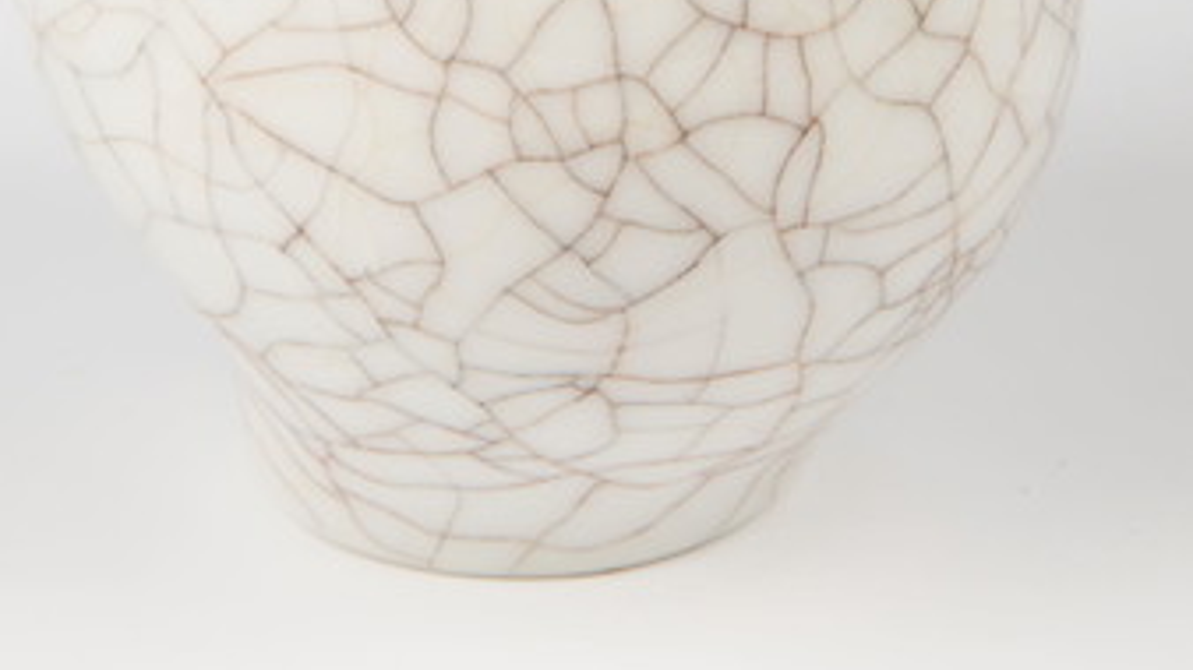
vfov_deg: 4.8
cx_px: 536
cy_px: -309
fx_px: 7907
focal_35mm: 250
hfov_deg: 8.6
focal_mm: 105
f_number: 22
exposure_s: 1/125
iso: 100
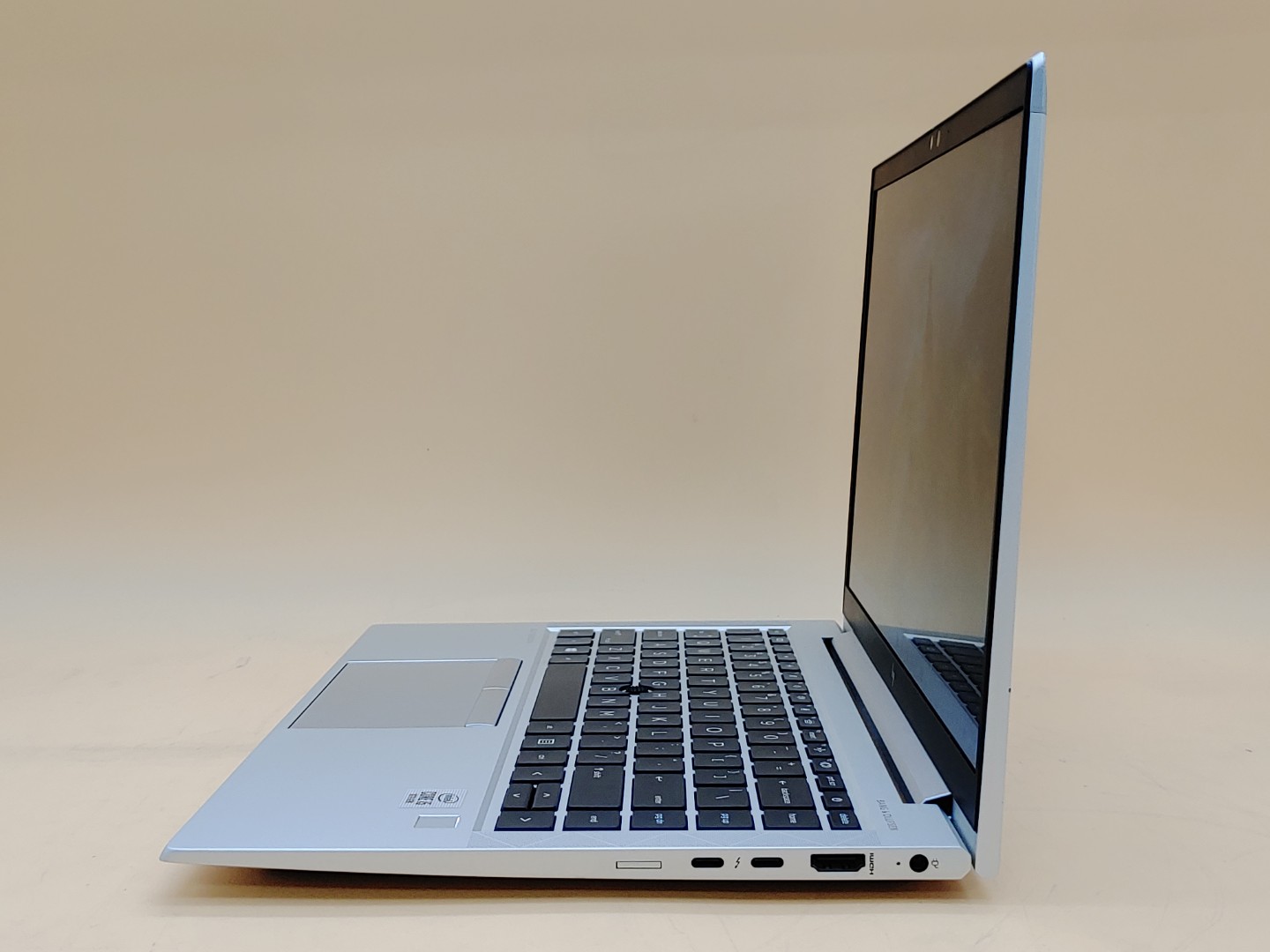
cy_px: 476
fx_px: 1614
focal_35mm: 44
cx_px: 635
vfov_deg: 32.9
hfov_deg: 42.9
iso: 50
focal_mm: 4.36
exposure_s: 1/119
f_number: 1.8
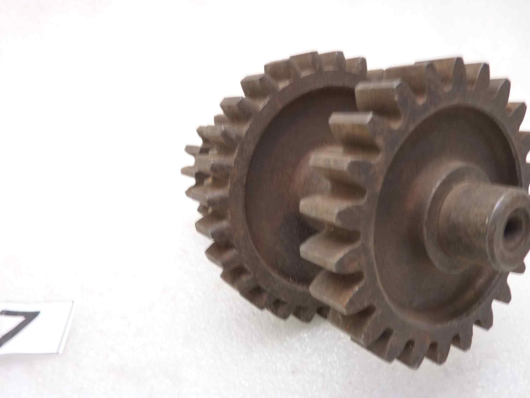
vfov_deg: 48.2
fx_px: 444
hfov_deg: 61.3
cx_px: 307
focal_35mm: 29
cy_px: 194
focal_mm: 4.1
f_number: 3.3
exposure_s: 1/8
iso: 125
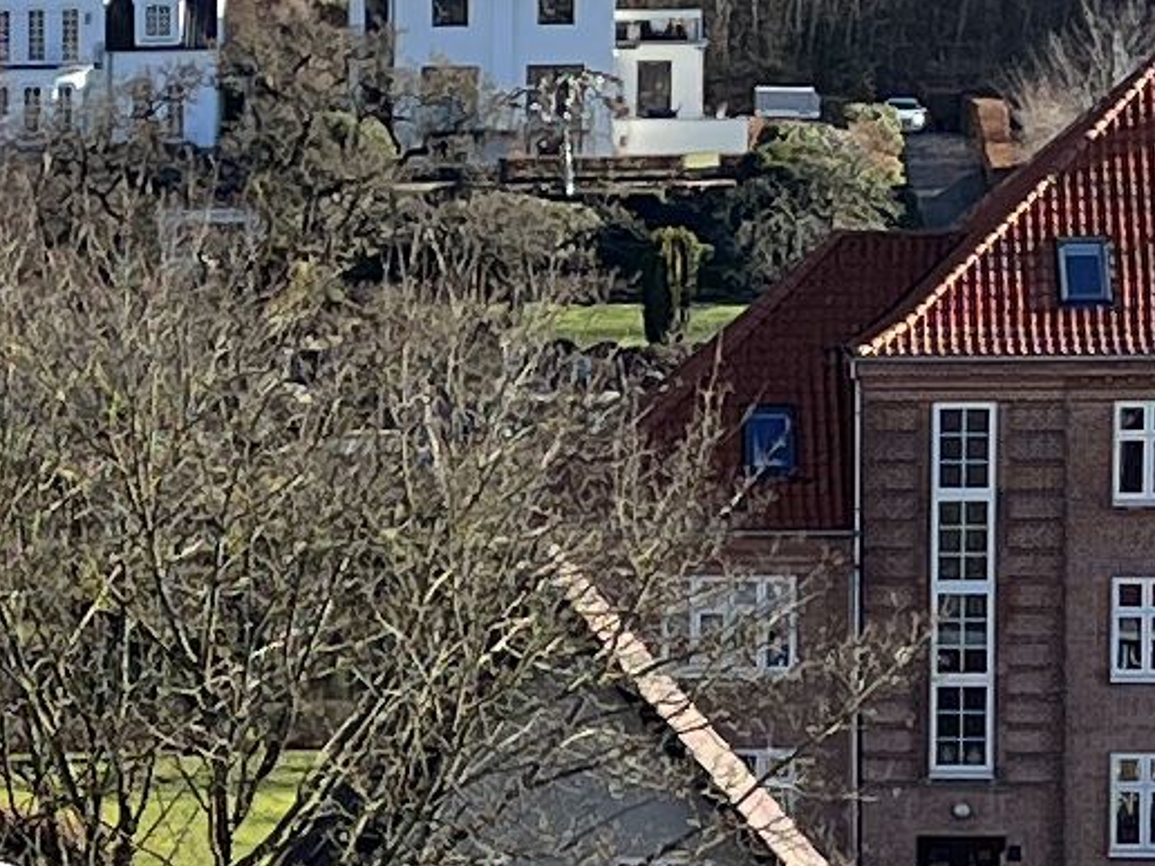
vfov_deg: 7.3
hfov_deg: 9.5
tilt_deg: -5.7
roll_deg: +0.8
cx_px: -448
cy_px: 698
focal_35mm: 203
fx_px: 6773
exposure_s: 1/2994
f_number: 1.5
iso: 50
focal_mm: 5.7
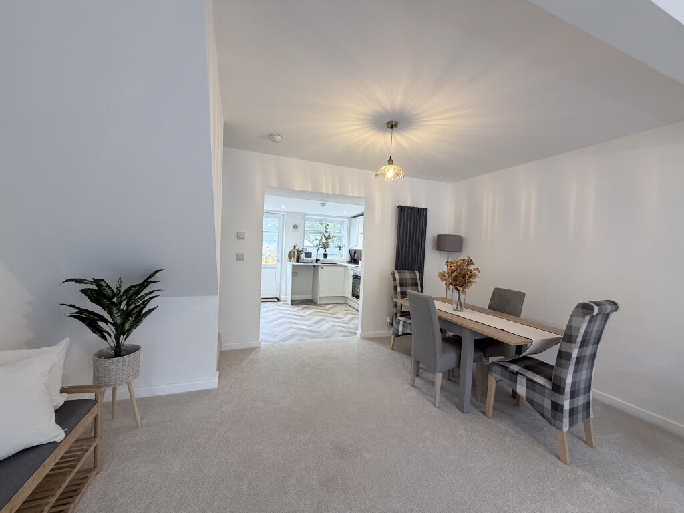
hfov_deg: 102.1
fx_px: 277
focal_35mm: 14
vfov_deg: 85.7
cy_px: 256
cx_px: 342
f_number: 2.2
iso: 250
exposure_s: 1/100
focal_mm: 2.22
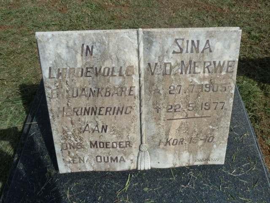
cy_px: 102
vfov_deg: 54.9
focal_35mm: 25
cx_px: 135
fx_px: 195
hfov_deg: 69.4
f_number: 5.6
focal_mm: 4.1
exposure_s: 1/500
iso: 80
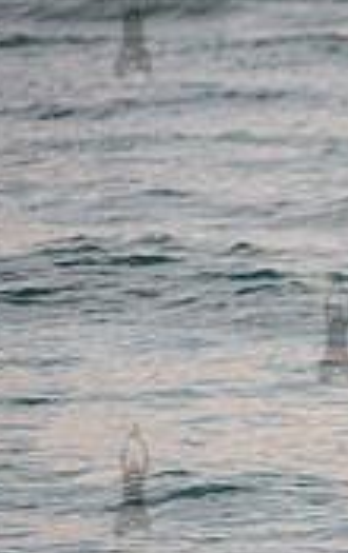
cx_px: 743
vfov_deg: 3.6
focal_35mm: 575
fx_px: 8690
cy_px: 479
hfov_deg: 2.3
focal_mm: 170
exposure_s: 1/2500
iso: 800
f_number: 2.8
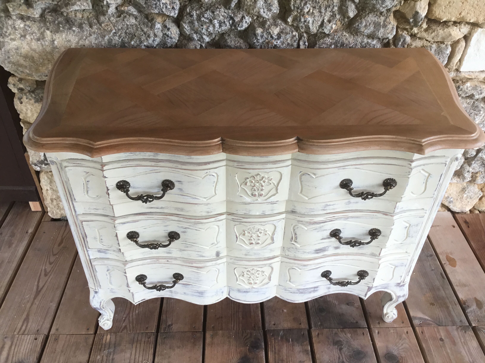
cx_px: 242
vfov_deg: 45.4
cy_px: 182
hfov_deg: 58.4
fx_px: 434
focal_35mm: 31
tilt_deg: -39.5
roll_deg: +0.1
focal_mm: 3.3
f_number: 2.4
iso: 40
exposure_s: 1/100
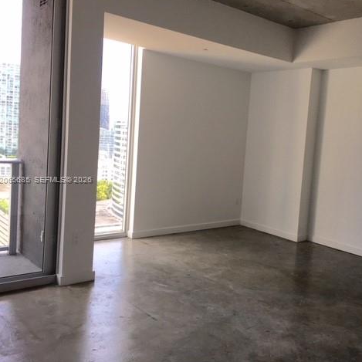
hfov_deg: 46.7
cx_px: 233
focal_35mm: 35
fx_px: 414
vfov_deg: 47.2
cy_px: 180
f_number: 2.2
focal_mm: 4.15
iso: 32
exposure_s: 1/120
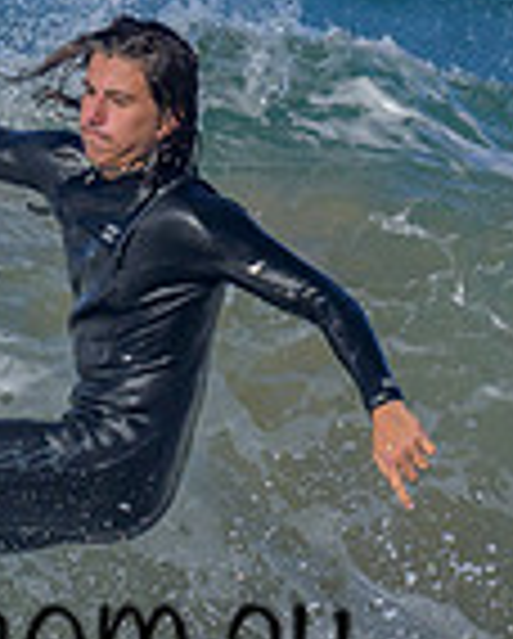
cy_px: 561
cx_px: -310
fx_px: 79691
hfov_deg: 0.4
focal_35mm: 4208
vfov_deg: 0.5
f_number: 6.3
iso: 250
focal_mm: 800
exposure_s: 1/2000
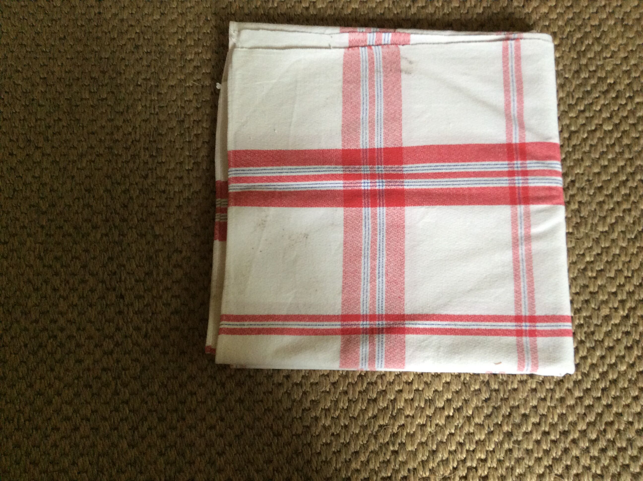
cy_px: 240
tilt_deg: -78.0
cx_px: 322
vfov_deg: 44.1
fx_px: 594
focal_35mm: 32
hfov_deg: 56.9
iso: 125
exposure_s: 1/25
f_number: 2.4
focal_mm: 3.3
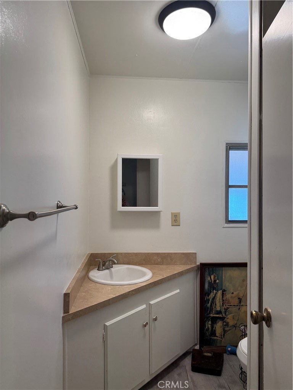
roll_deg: +1.4
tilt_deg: -1.8
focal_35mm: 24
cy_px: 195
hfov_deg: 56.8
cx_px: 146
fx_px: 271
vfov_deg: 71.6
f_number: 1.78
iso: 125
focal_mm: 6.76
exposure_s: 1/120
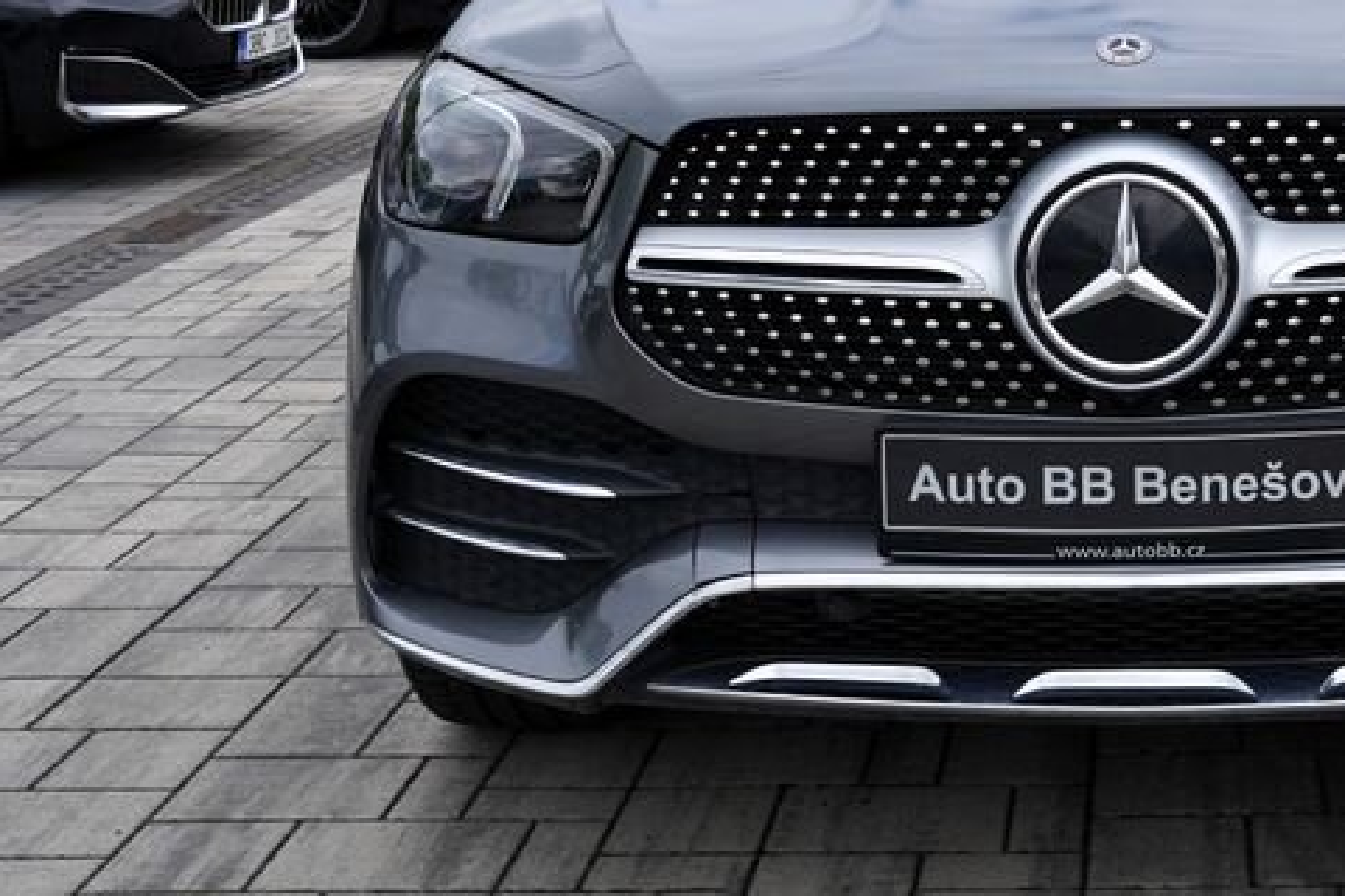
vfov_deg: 20.8
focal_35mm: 64
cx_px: 1163
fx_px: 2391
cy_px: 83
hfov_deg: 30.3
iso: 100
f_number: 8
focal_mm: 30
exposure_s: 1/200
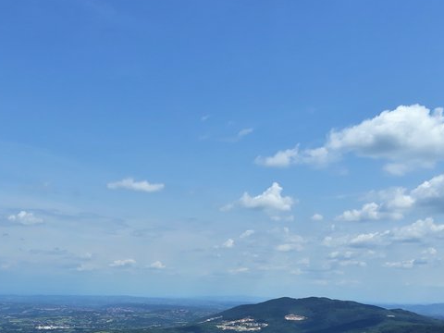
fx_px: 577
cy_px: 256
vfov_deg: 31.5
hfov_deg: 41.8
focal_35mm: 45
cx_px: 166
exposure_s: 1/2976
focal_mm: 3.71
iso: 40
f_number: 1.7
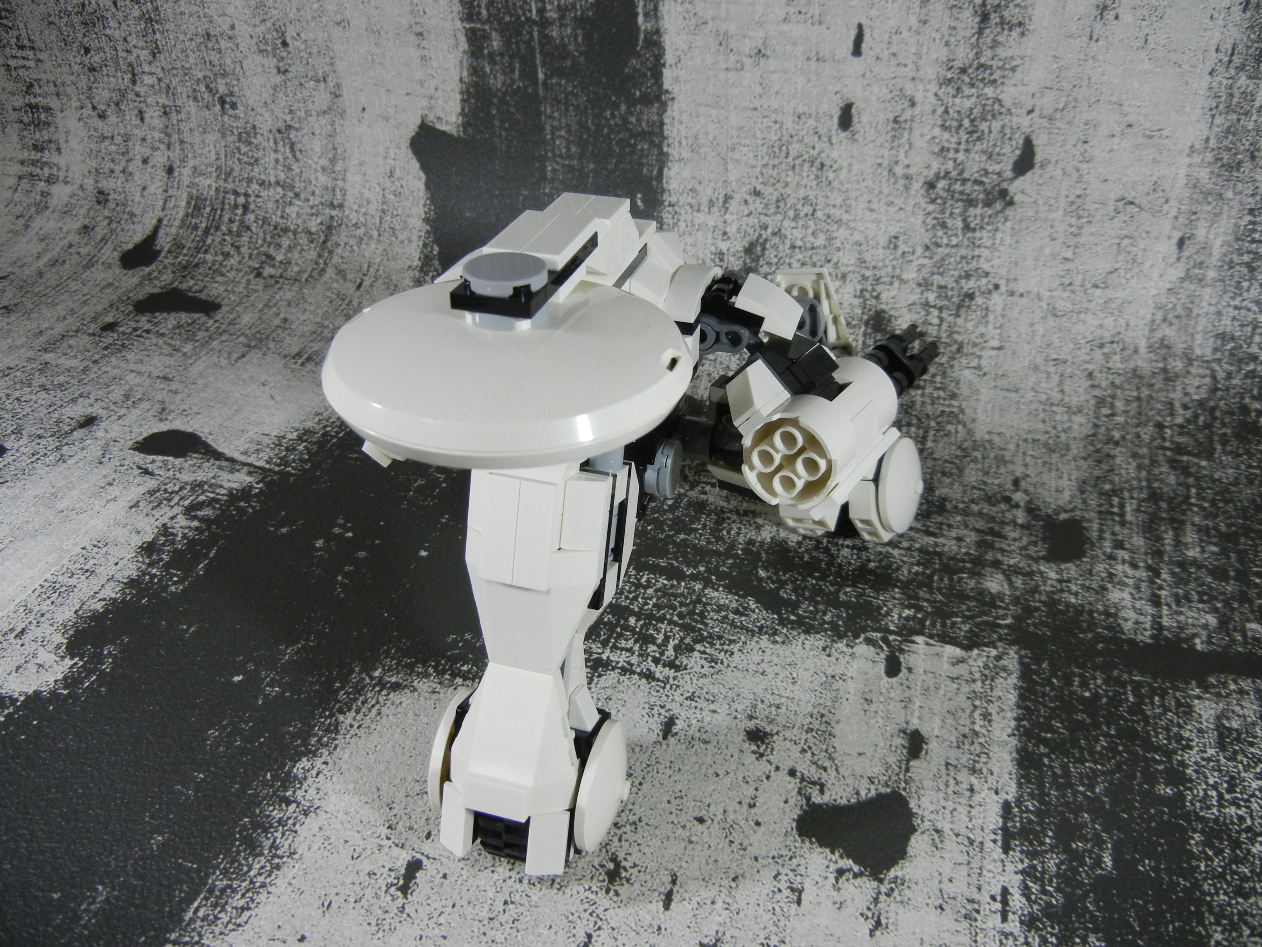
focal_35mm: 30
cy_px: 474
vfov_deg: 46.8
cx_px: 631
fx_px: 1094
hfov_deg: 60.0
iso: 400
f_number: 3.5
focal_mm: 5.4
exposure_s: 1/64
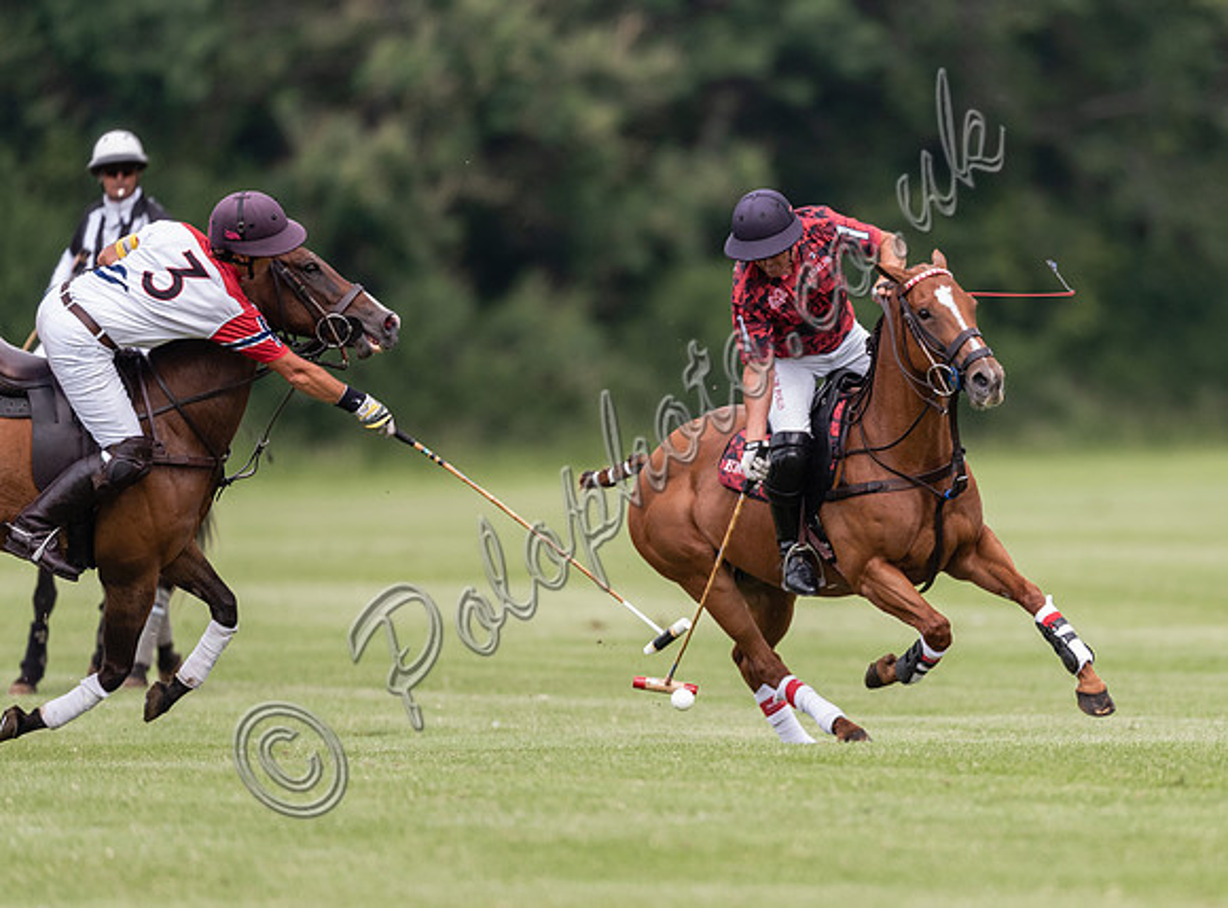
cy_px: 507
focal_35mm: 638
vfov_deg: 2.3
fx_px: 22516
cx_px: 800
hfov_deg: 3.1
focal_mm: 500
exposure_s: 1/2500
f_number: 4
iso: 800
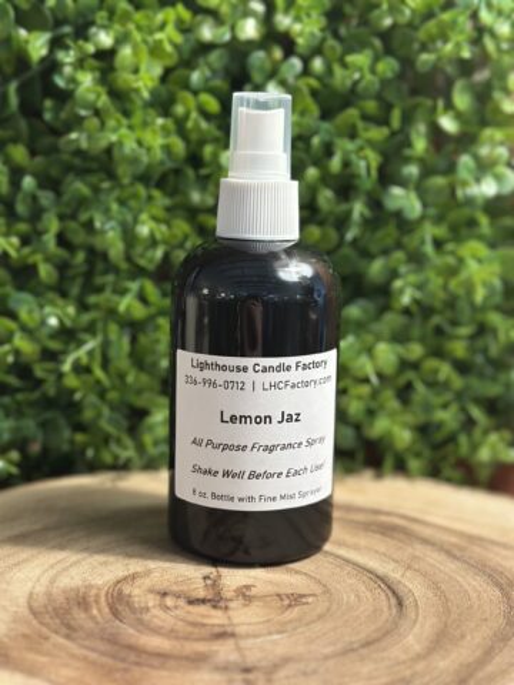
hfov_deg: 30.3
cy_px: 342
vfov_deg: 39.7
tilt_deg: -7.3
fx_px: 950
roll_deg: -1.5
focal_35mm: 48
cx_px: 257
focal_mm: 6.86
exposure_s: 1/40
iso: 320
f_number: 1.78
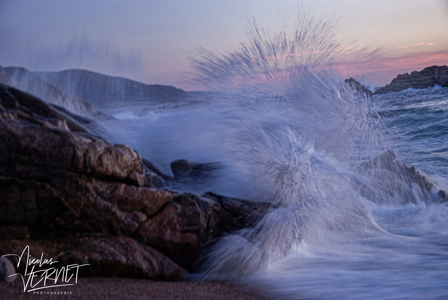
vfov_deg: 19.0
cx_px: 224
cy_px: 150
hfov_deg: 28.0
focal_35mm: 72
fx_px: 897
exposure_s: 1/6
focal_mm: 48
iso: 400
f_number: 4.8
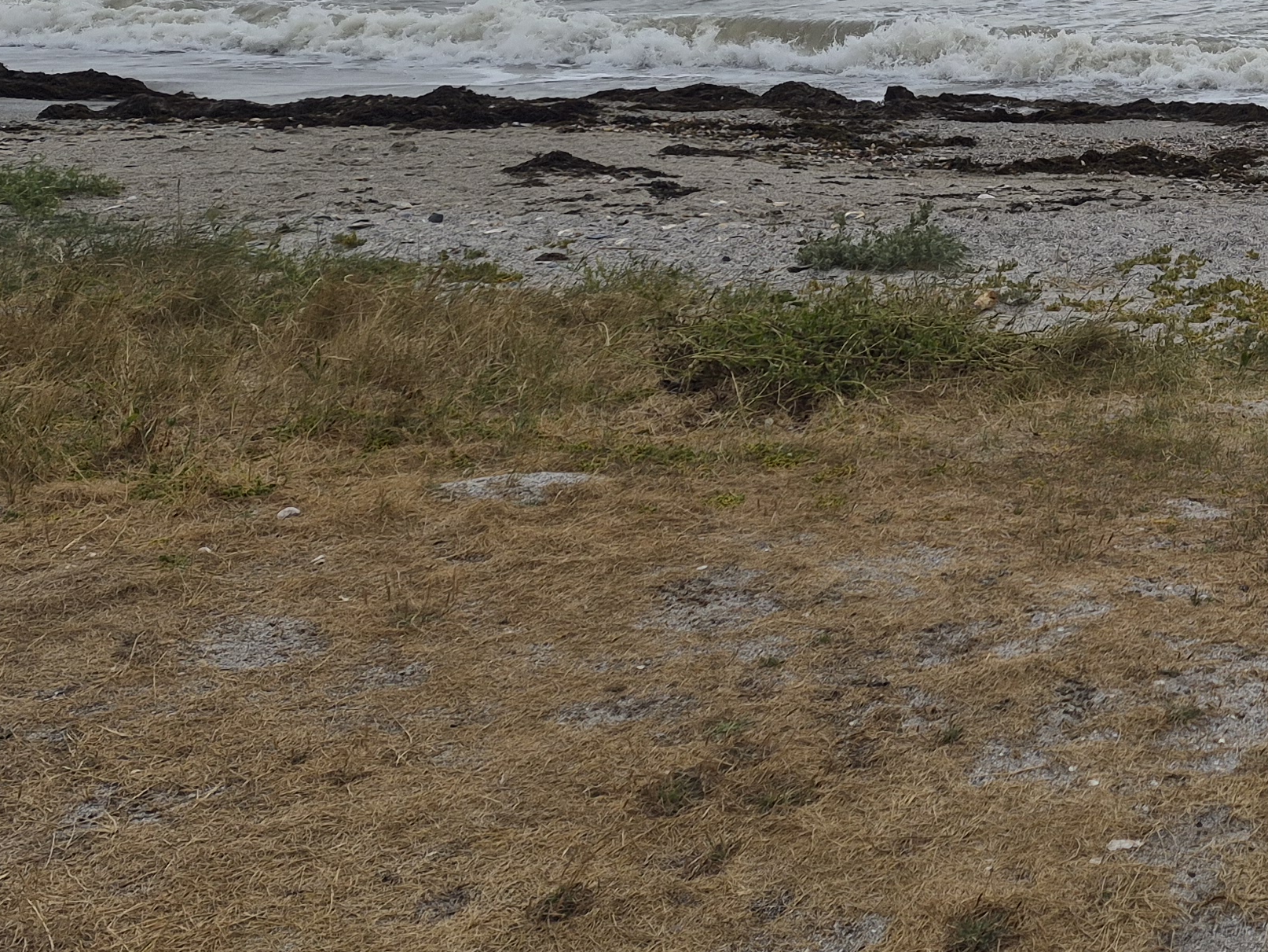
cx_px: 1553
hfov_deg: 28.9
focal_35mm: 57
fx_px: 2088
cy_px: -198
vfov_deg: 23.4
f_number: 1.8
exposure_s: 1/7696
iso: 50
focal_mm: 5.4
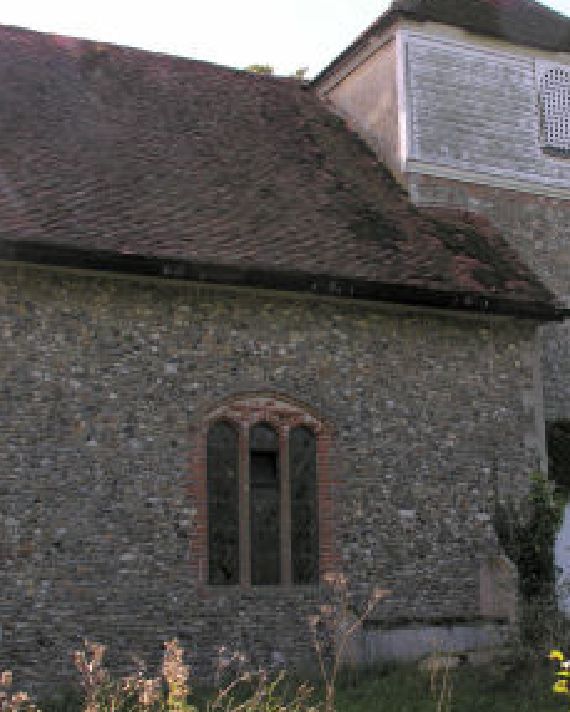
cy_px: 396
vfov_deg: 34.1
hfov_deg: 27.4
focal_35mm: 55
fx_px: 1159
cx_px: 407
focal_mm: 8.9
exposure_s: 1/125
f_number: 5
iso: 50
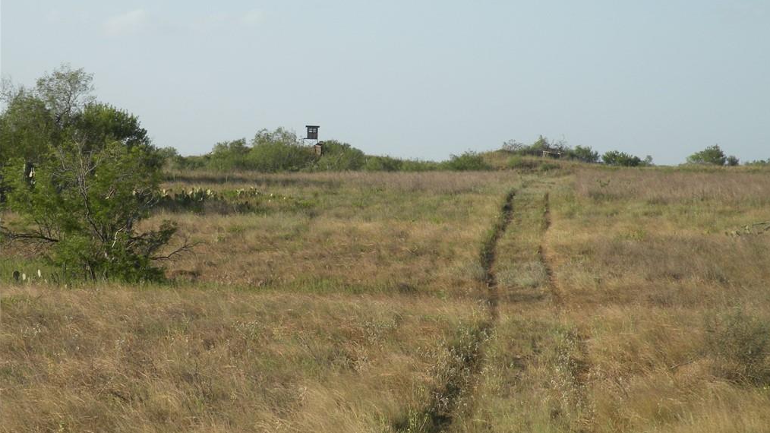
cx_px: 388
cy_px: 194
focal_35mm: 121
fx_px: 2470
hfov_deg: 17.7
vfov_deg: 10.0
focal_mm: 19.4
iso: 64
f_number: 6.3
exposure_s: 1/185
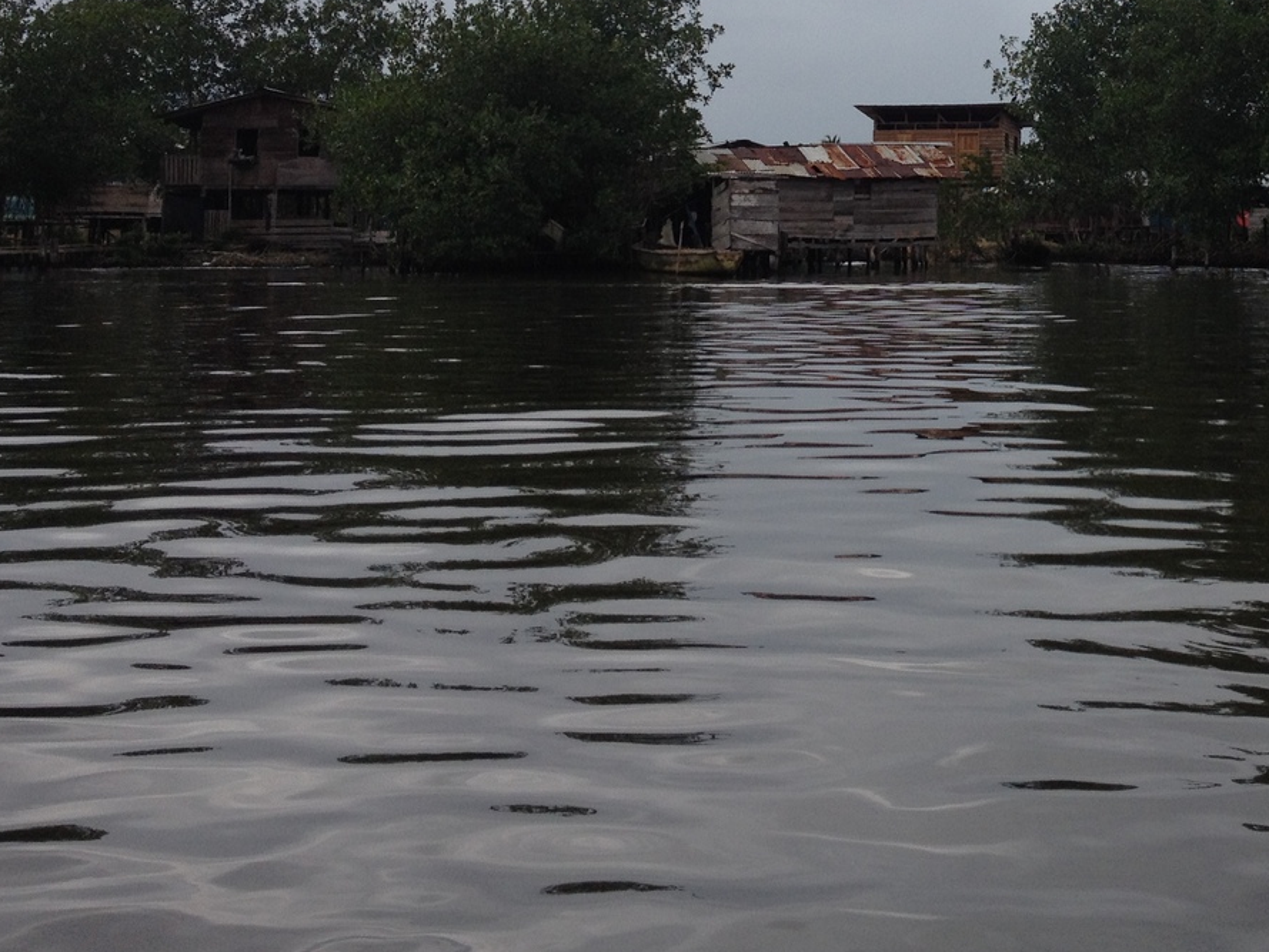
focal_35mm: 63
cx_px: 1033
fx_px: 2310
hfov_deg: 29.9
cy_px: 133
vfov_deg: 22.8
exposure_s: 1/2304
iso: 50
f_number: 2.4
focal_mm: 4.28
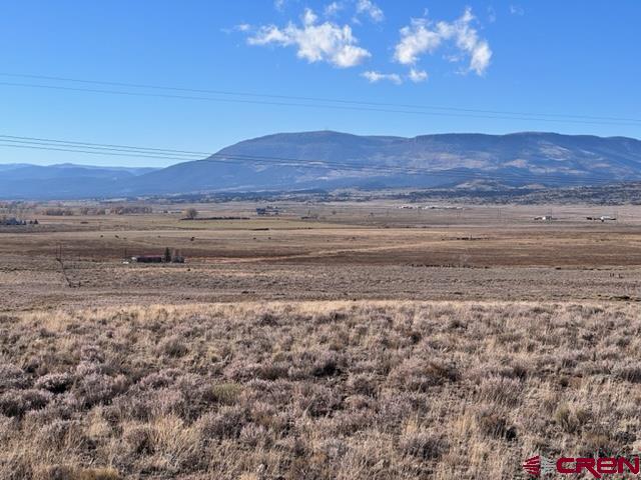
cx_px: 320
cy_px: 240
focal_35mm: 77
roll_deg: -1.2
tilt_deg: -1.8
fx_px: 1426
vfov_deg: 19.1
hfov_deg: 25.3
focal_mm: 9
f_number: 2.8
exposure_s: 1/951
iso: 32
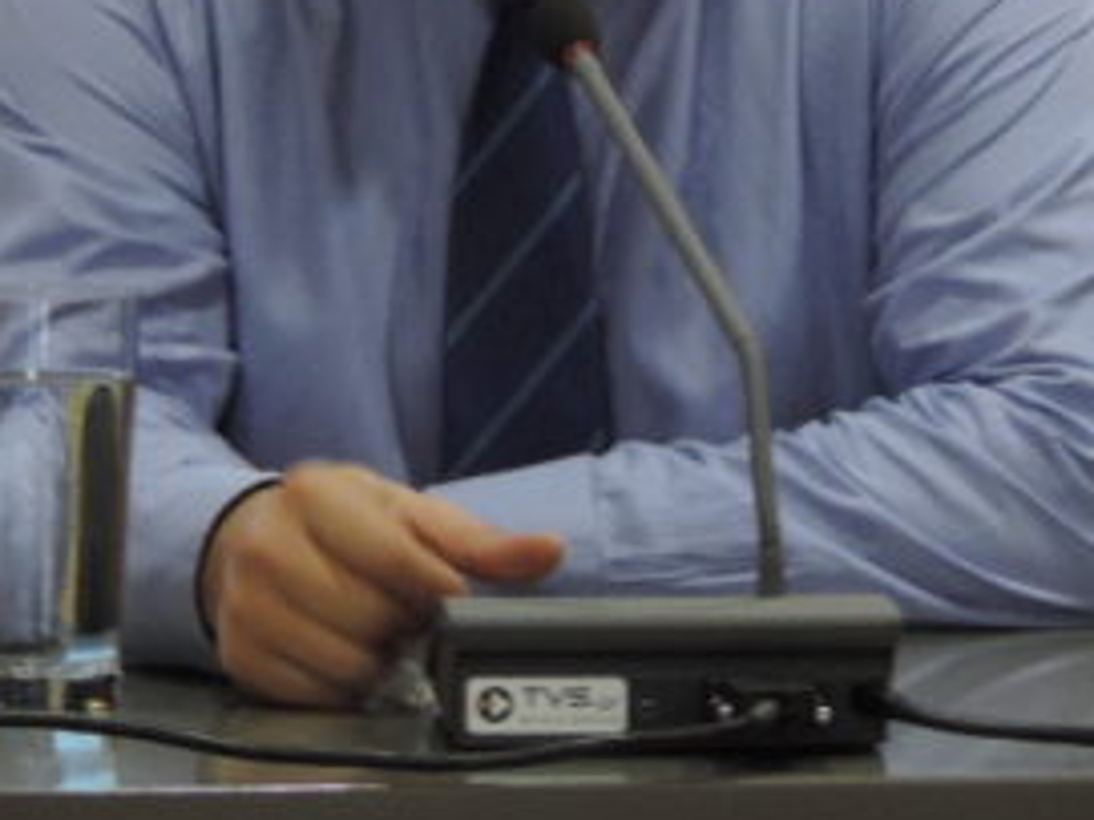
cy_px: 40
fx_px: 7171
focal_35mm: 227
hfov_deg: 8.7
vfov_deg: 6.5
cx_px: 319
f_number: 3.7
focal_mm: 10.7
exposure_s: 1/20
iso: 400
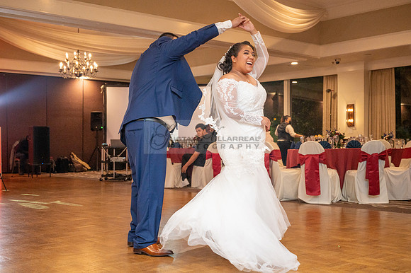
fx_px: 513
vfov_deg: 29.8
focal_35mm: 45
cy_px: 136
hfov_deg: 43.6
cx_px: 206
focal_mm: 45
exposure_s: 1/200
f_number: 4
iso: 2500
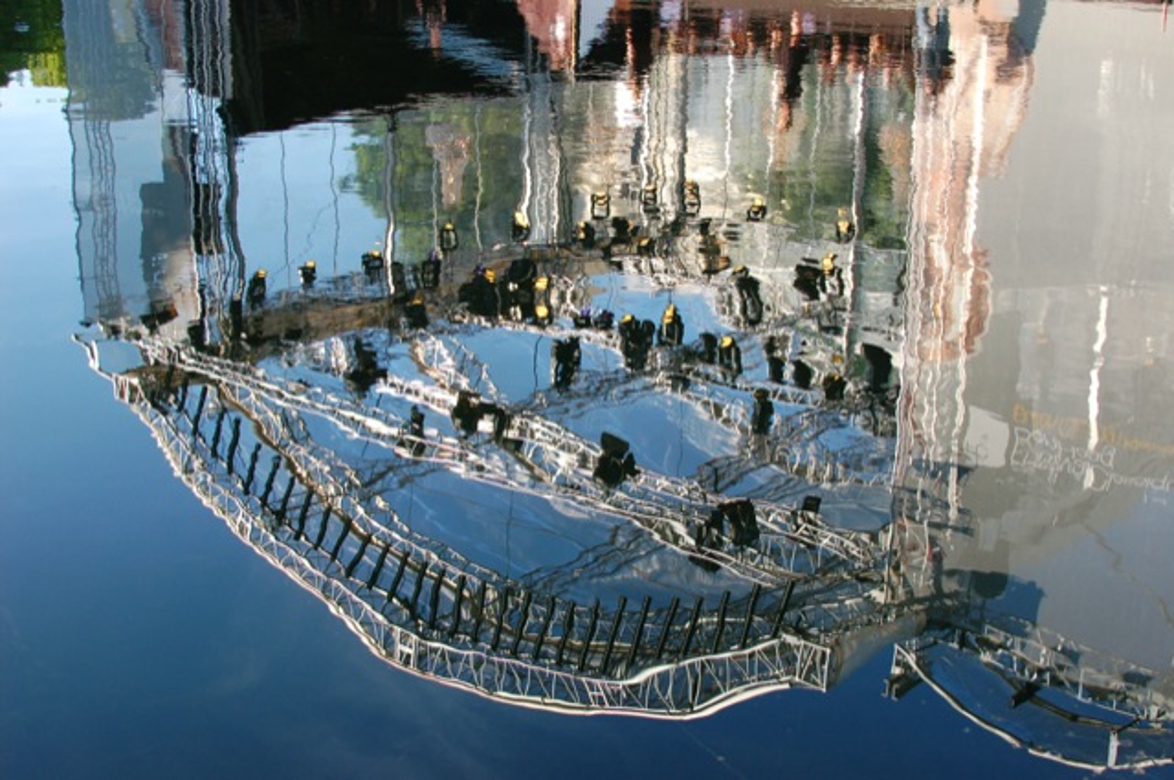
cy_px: 390
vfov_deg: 25.7
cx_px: 587
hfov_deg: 37.9
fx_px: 1710
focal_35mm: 52
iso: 400
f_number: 7.1
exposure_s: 1/200
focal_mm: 35
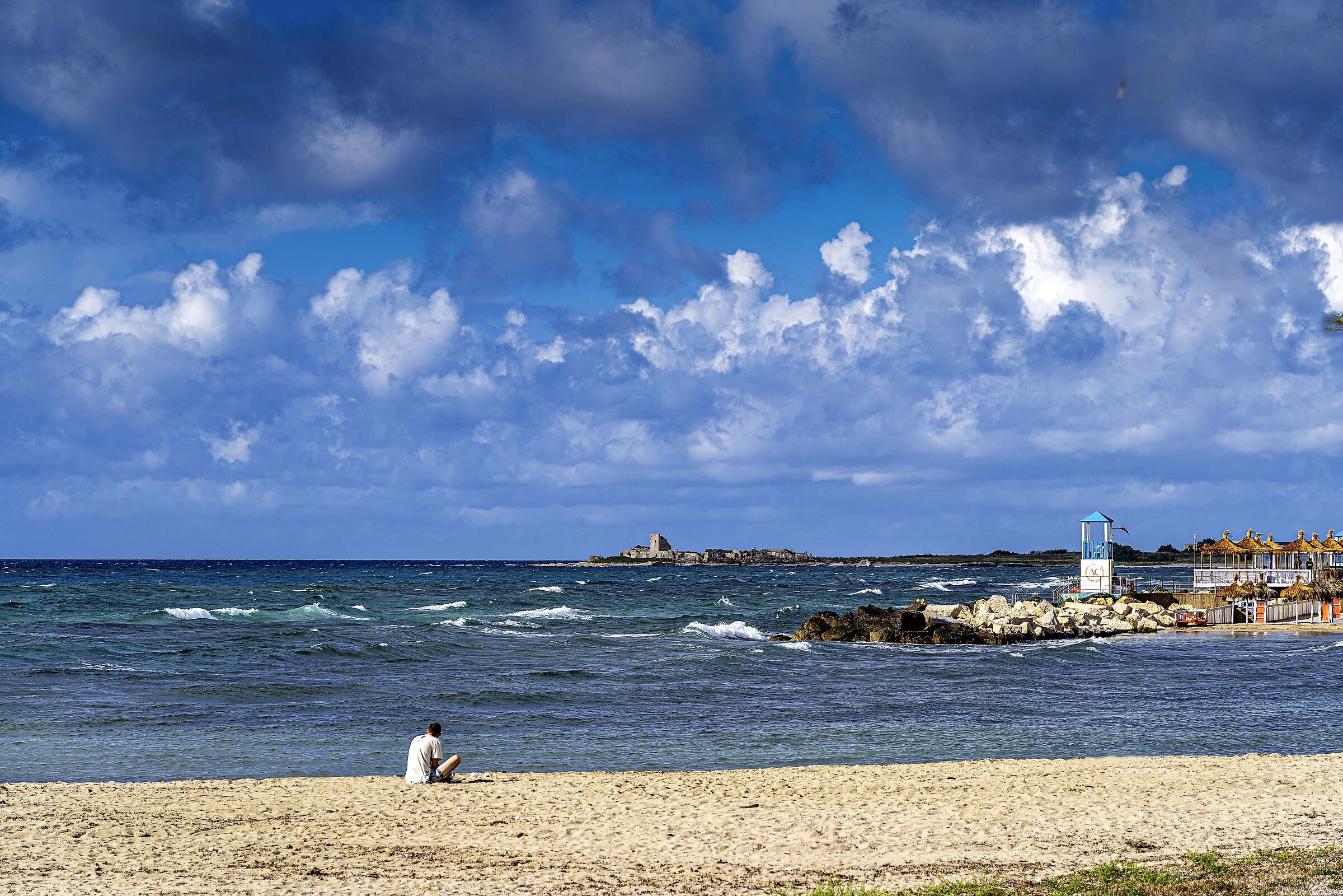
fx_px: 3879
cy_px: 448
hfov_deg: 19.6
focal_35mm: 104
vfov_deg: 13.2
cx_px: 672
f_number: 5.6
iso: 125
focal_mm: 104
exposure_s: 1/640
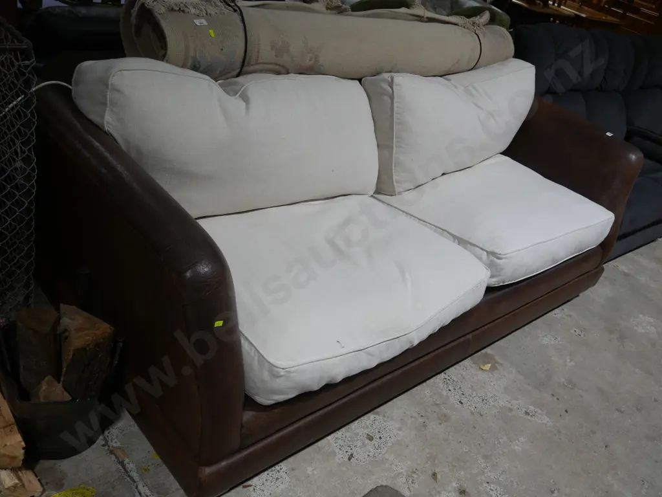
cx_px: 331
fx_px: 650
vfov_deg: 41.8
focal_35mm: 34
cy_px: 248
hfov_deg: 54.0
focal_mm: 17
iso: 200
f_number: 4
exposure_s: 1/100
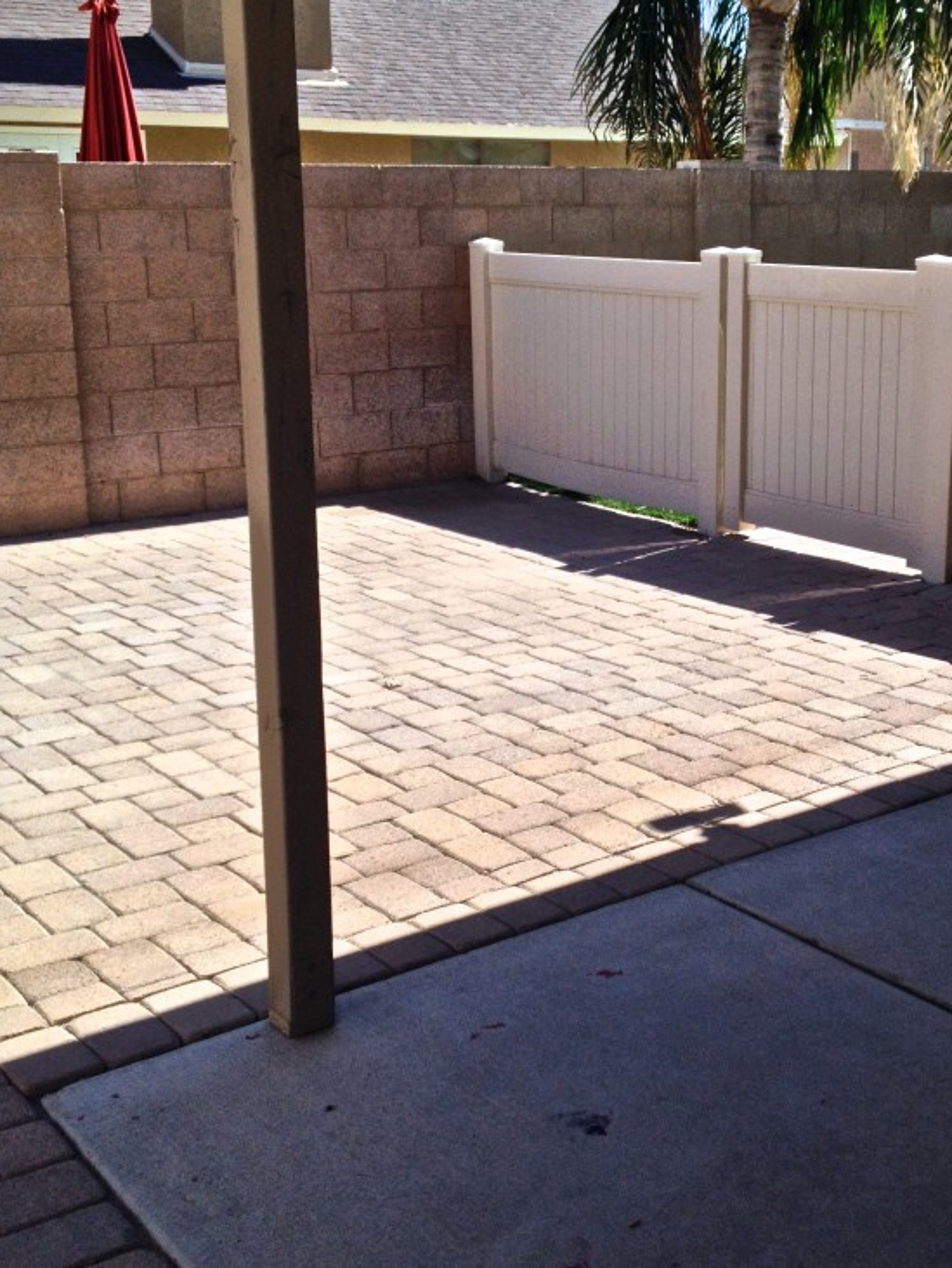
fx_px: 1795
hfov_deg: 29.4
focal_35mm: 49
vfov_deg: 38.8
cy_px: 560
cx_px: 655
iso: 50
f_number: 2.4
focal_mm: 4.28
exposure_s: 1/1346
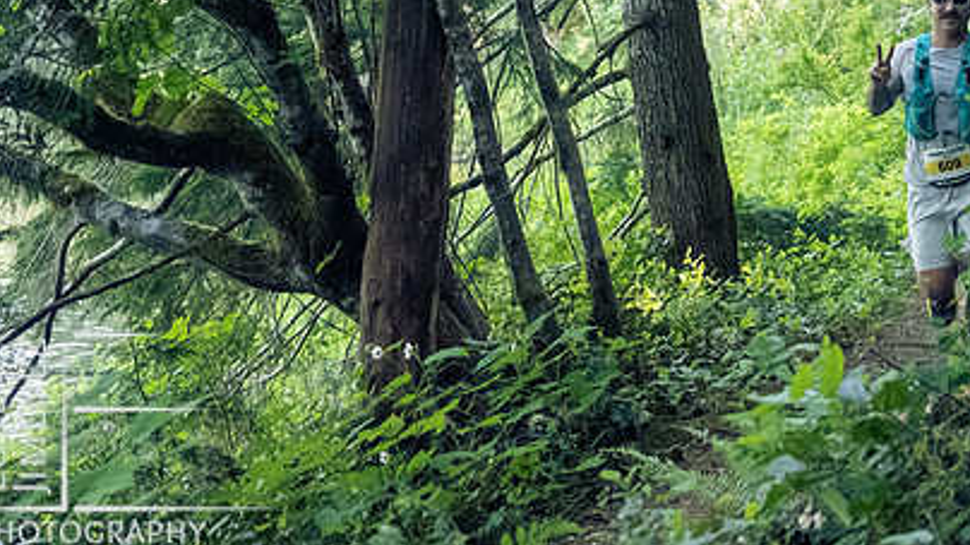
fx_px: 2494
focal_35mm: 97
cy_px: 71
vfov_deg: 12.4
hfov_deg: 21.9
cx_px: 636
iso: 6400
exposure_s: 1/1250
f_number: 2.8
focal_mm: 31
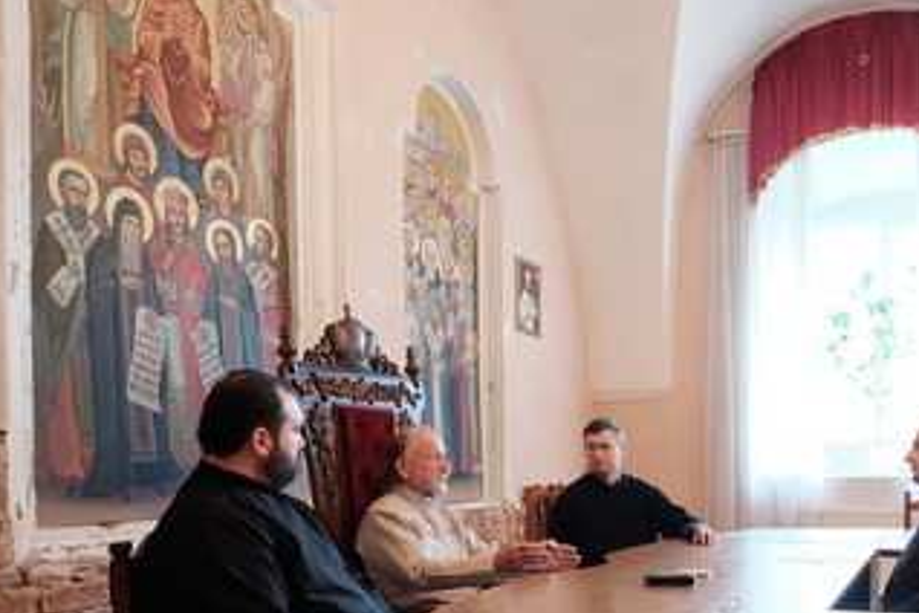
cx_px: 644
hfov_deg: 55.5
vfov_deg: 38.8
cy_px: 470
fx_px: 842
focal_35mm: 33
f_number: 2.8
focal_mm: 14
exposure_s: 1/40
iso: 1250
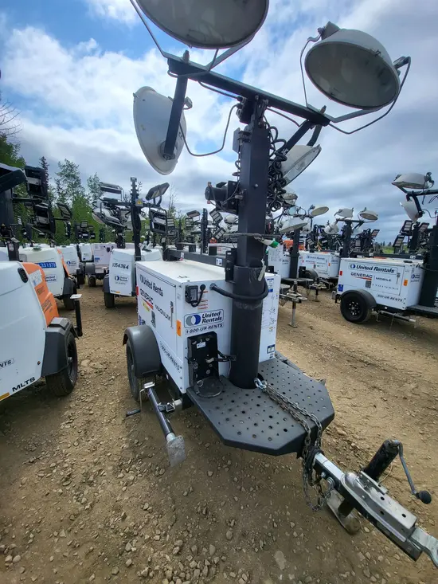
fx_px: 219
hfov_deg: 89.9
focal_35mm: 13
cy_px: 292
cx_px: 219
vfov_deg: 106.2
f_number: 2.2
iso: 32
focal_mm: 1.74
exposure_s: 1/1610
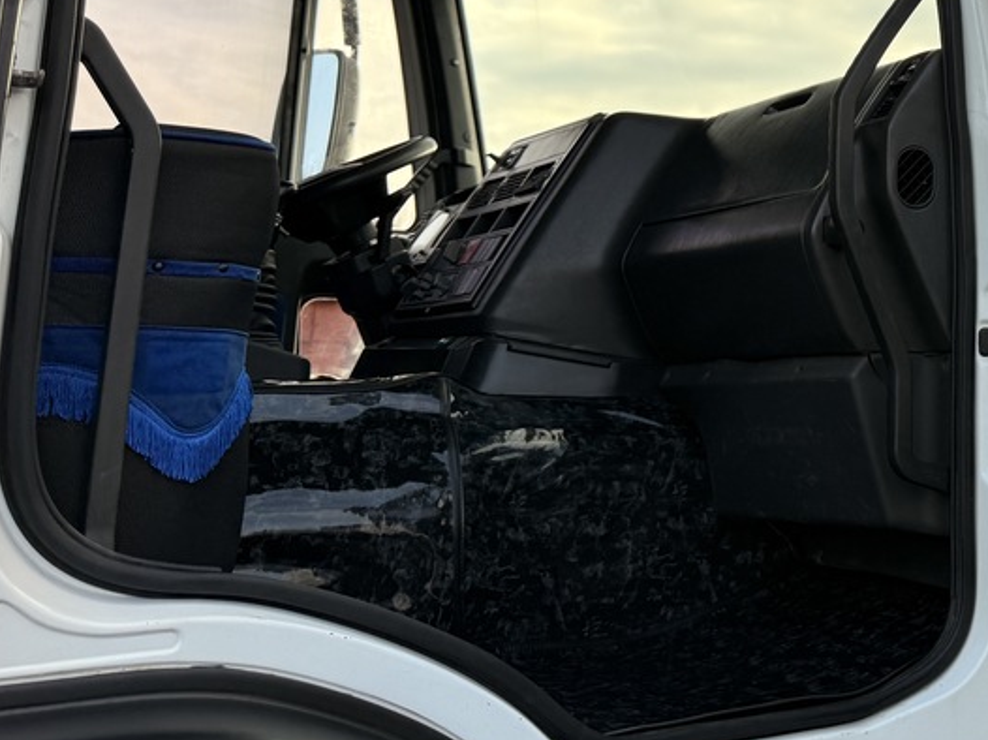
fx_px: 1483
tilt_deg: +13.7
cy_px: 30
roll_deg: +0.9
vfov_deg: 26.7
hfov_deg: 33.4
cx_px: 1006
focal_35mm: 52
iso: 100
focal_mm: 6.76
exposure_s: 1/1091
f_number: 1.78
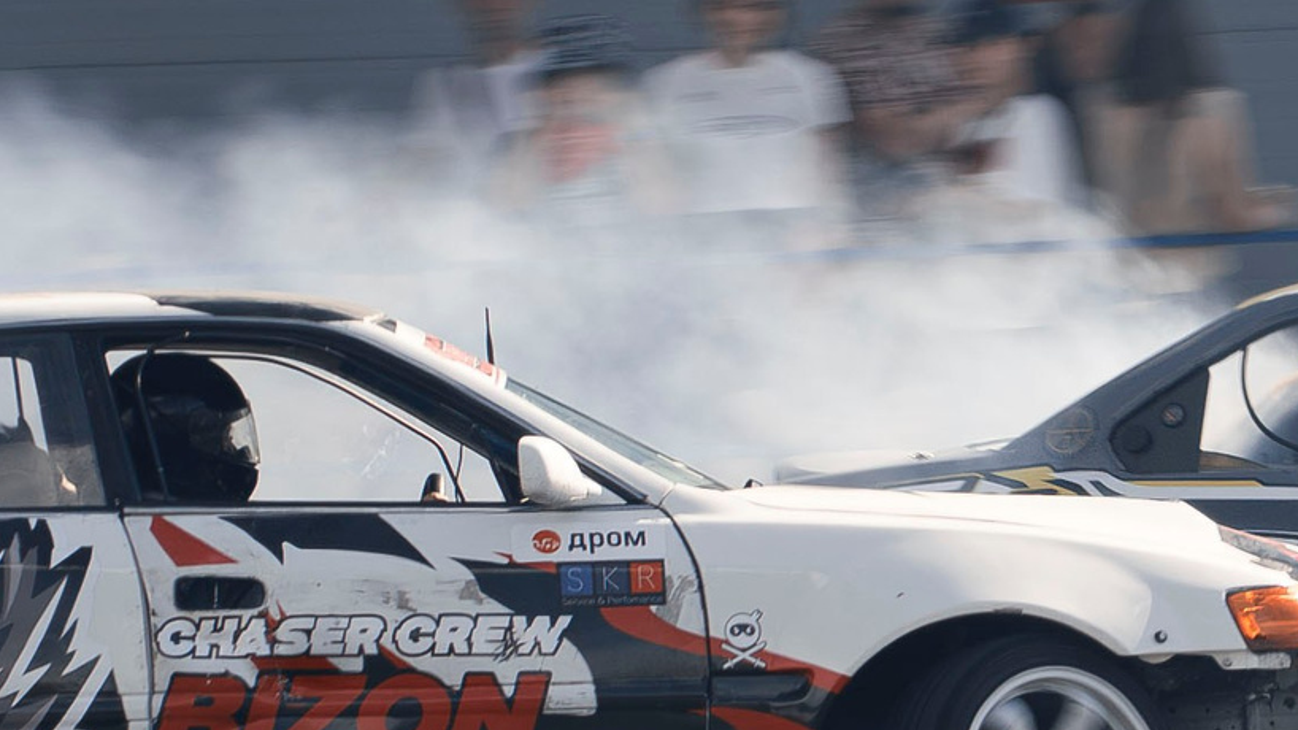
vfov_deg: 1.1
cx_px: 1132
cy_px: 581
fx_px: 37547
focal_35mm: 1091
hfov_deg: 2.0
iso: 100
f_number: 10
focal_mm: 200
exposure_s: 1/125
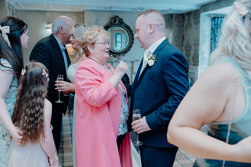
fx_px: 258
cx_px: 126
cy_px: 84
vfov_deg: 36.0
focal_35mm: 37
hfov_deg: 51.9
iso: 2500
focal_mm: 37
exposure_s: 1/160
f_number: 3.5
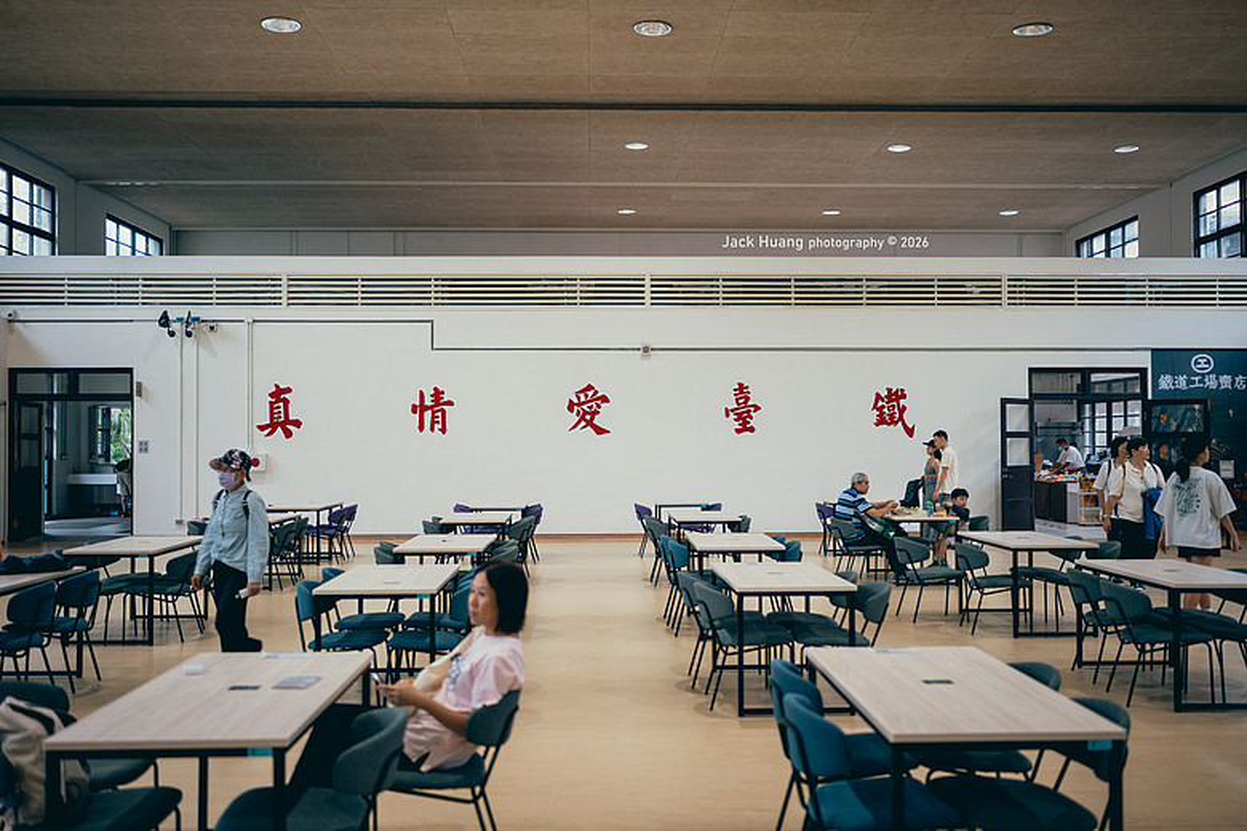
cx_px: 624
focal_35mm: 35
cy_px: 416
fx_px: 1212
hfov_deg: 54.4
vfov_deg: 37.9
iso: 100
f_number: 1.8
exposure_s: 1/125
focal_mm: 35
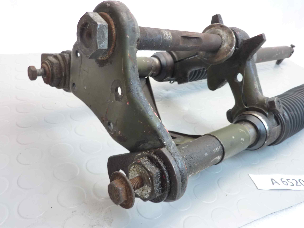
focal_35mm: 27
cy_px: 114
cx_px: 152
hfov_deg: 65.3
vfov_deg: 51.4
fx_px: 237
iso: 125
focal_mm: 4.1
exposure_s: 1/8
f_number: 3.3
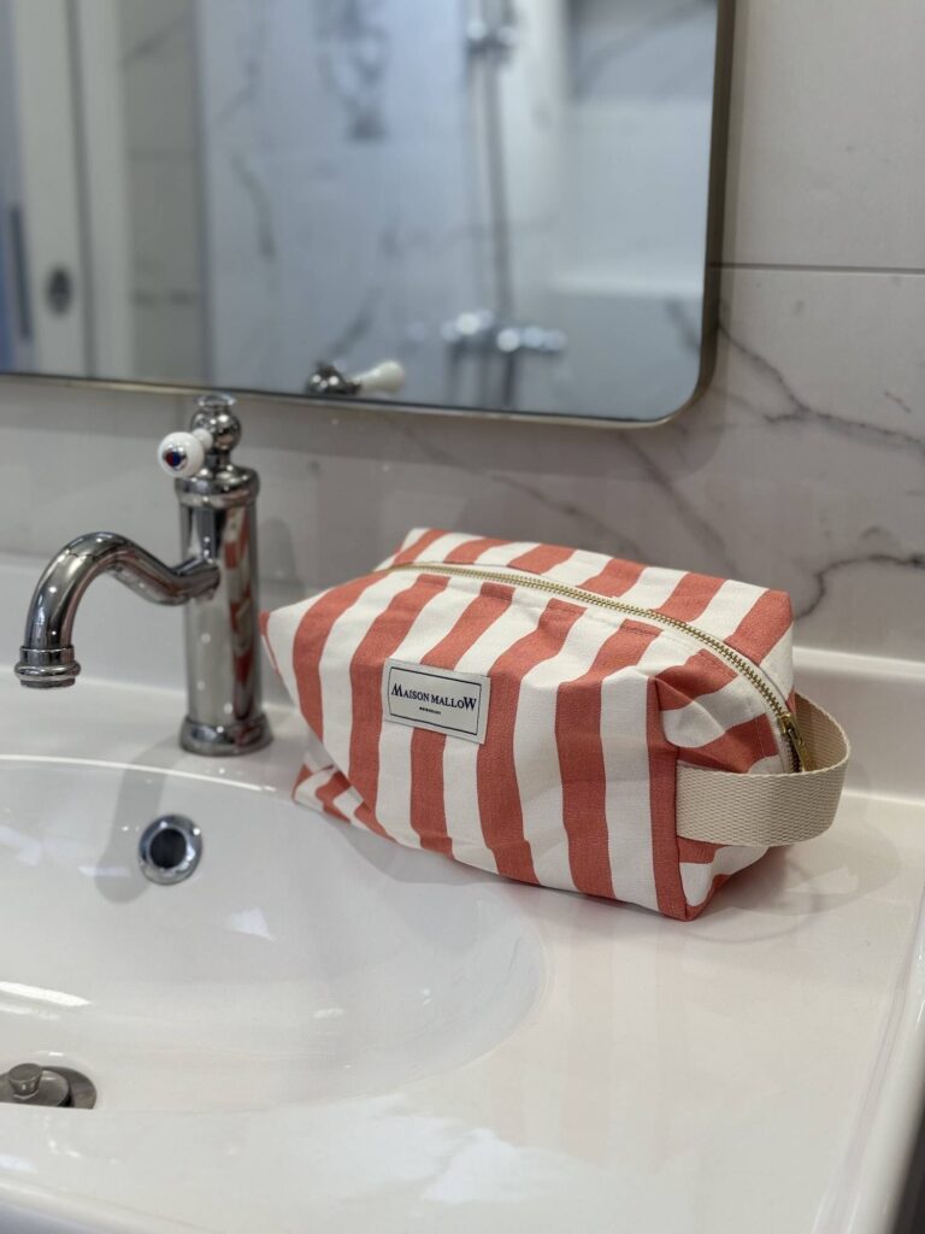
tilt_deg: -16.8
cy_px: 617
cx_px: 462
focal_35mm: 48
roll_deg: -0.7
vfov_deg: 39.7
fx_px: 1710
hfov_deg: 30.3
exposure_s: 1/100
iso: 64
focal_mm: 6.76
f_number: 1.78
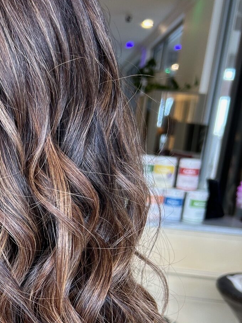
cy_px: 270
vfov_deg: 32.1
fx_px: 541
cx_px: -27
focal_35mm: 58
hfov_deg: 23.6
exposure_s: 1/100
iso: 40
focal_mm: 5.7
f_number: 1.5
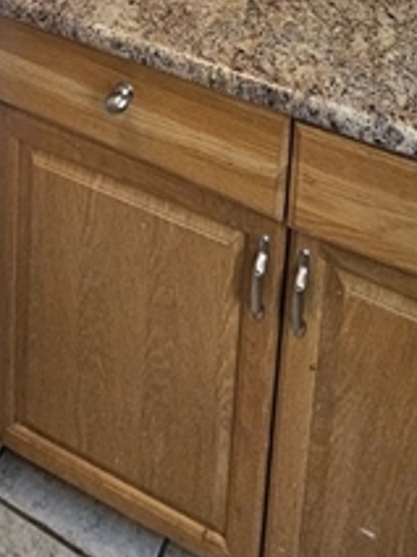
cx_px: 220
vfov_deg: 23.4
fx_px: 755
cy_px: -412
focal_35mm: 47
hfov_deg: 30.9
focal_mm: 2.2
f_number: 2.2
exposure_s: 1/30
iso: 320
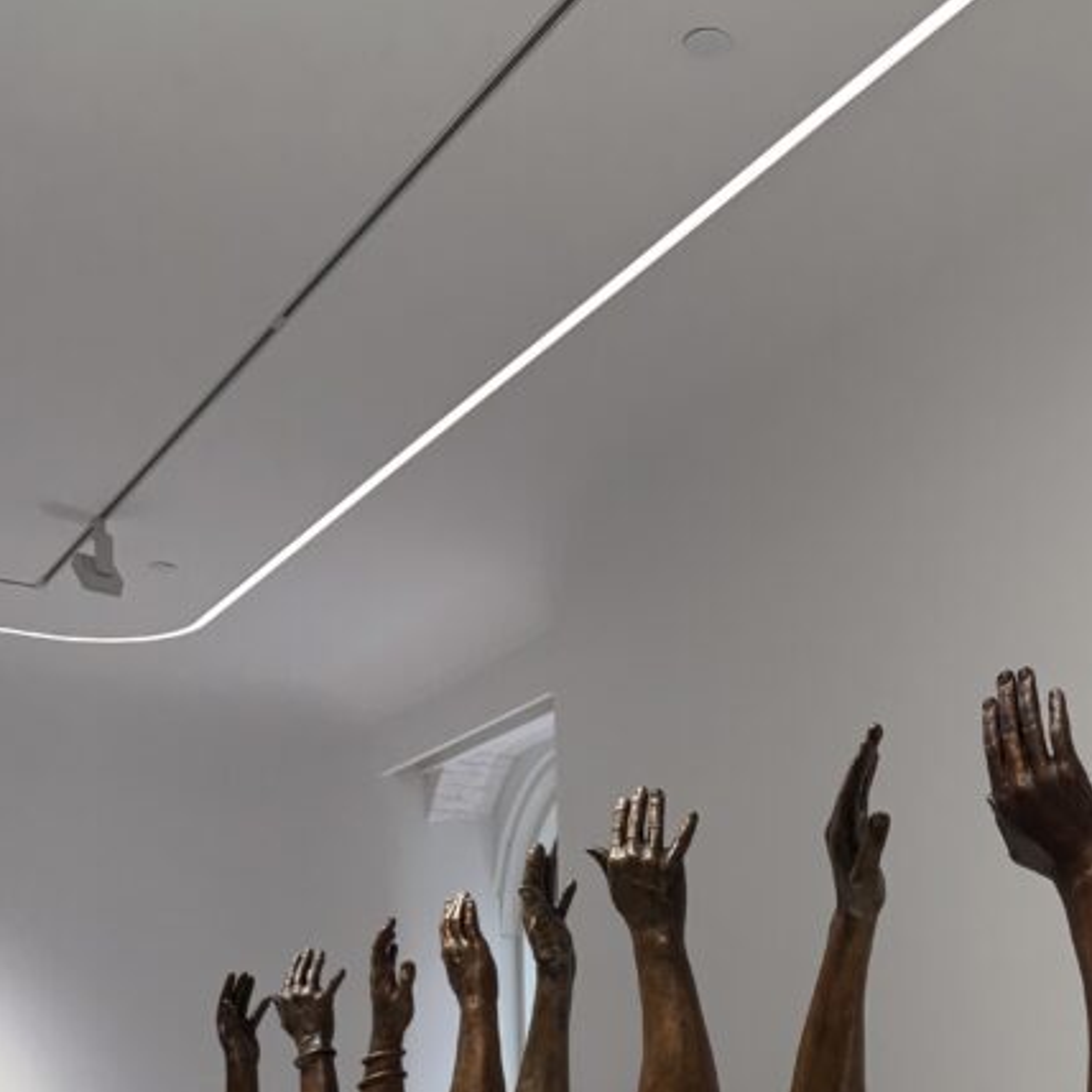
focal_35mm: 55
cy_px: 1235
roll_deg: +0.3
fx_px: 1963
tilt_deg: +0.0
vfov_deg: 28.0
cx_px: 852
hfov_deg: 30.4
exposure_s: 1/60
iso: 125
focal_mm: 5.96
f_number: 1.6
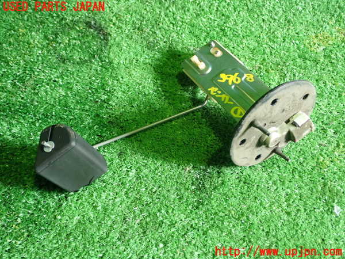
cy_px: 130
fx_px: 409
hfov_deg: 45.8
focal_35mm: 41
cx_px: 172
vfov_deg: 35.1
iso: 500
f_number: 2.8
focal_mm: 7.31
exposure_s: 1/40
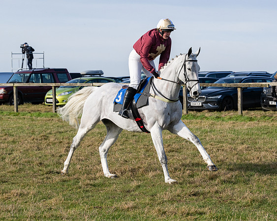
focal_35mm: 137
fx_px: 1126
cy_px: 117
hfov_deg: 14.0
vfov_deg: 11.2
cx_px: 127
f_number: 5
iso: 400
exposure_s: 1/2500
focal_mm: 73
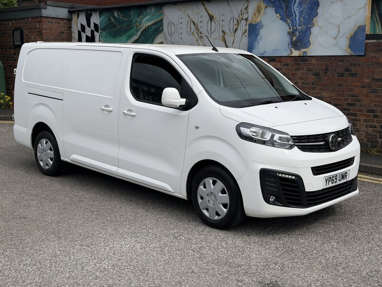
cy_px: 144
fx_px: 530
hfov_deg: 39.7
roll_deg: -0.8
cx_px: 191
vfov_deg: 30.3
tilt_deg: -7.6
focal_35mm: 48
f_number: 1.78
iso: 80
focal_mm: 6.76
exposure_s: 1/6536
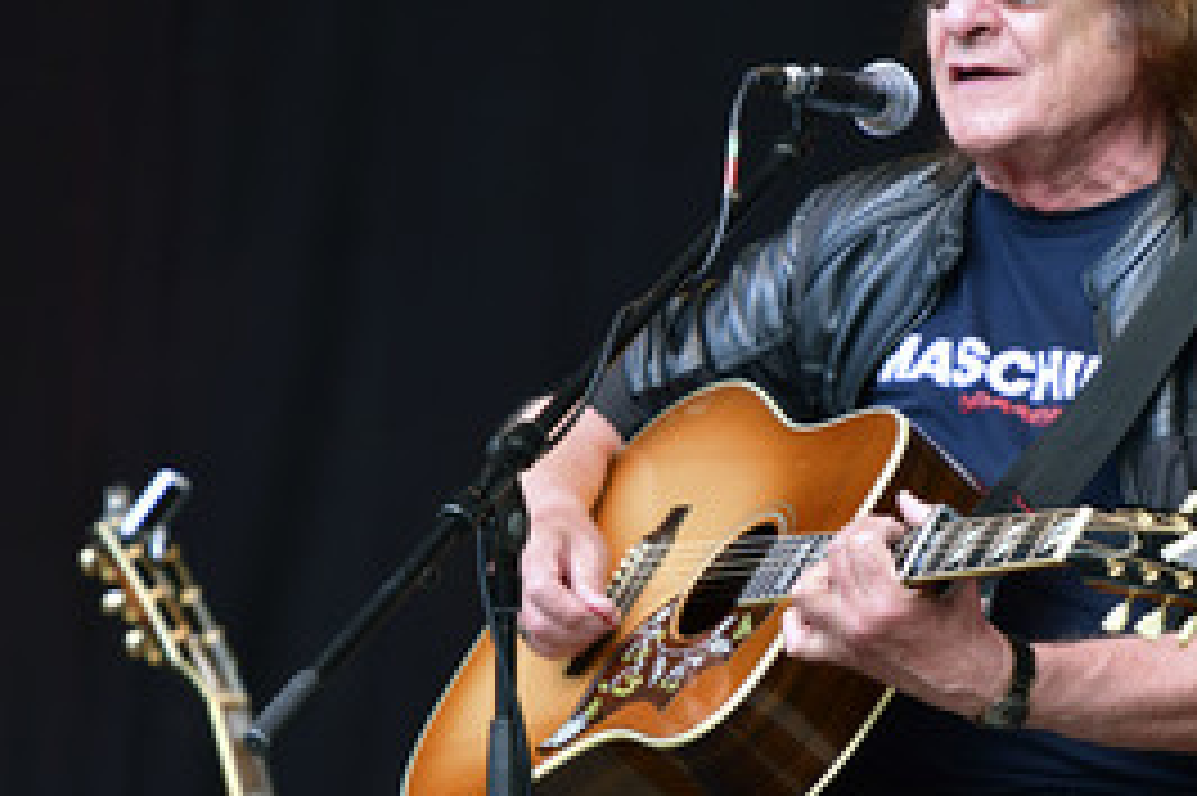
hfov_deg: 4.9
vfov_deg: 3.3
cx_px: 943
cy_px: 369
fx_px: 13923
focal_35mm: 419
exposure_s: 1/400
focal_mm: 165
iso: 450
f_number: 2.8
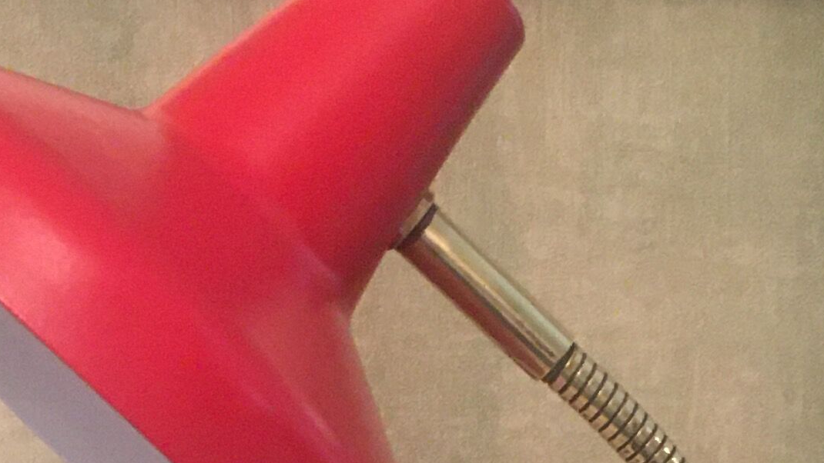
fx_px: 2600
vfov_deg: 9.3
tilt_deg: -15.3
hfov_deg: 18.0
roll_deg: +0.4
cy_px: 1046
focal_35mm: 119
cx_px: 323
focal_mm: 4.15
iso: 200
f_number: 2.2
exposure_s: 1/33
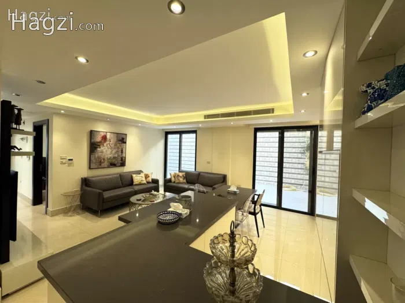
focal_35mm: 14
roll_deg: -2.1
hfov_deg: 102.1
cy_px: 152
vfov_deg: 85.7
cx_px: 202
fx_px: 164
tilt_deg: -1.1
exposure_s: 1/100
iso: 200
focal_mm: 2.22
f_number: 2.2
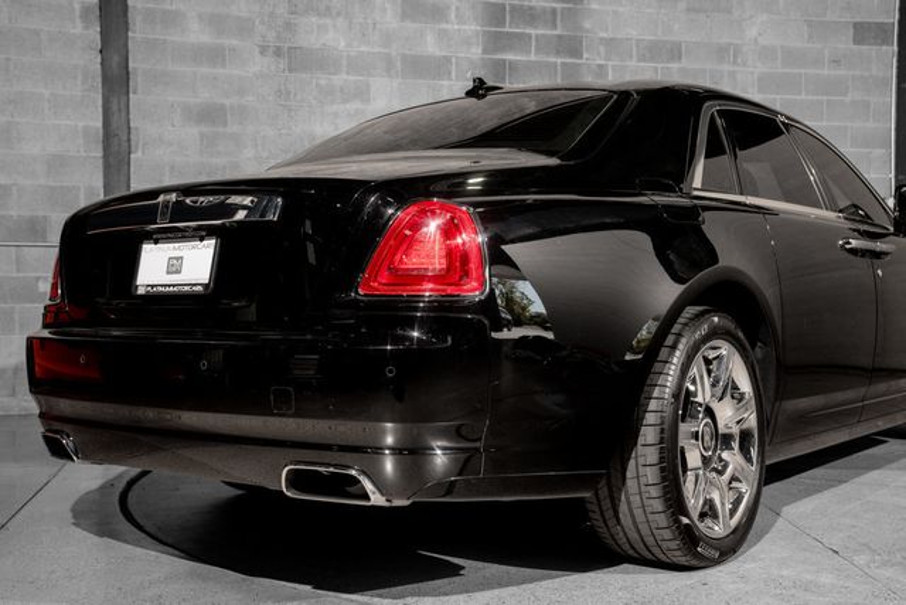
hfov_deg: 47.8
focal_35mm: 41
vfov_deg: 33.0
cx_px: 453
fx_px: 1021
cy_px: 302
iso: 320
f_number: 5.6
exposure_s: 1/60
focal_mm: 40
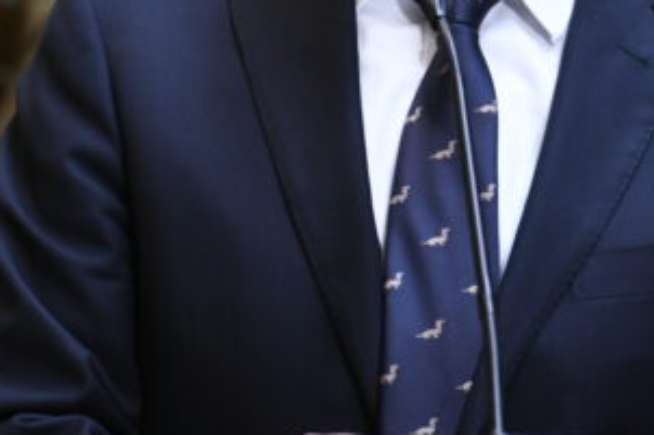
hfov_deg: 7.7
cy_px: -43
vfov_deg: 5.1
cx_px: 390
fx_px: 4848
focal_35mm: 267
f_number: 2.8
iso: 1600
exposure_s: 1/200
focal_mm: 70
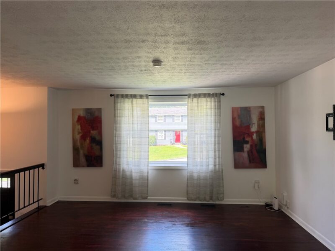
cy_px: 126
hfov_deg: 71.6
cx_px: 168
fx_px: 232
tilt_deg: +0.5
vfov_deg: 56.8
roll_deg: +0.2
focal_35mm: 24
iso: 125
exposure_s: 1/195
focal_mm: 6.76
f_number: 1.78
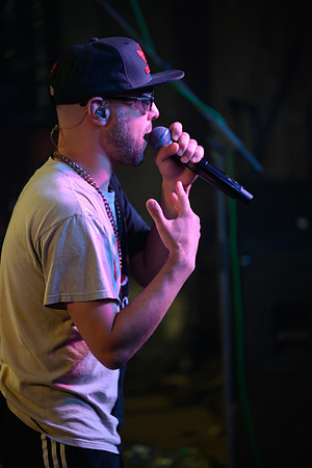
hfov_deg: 6.9
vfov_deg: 10.3
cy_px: 234
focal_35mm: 200
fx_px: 2600
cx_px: 156
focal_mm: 200
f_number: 2.8
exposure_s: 1/400
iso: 1600
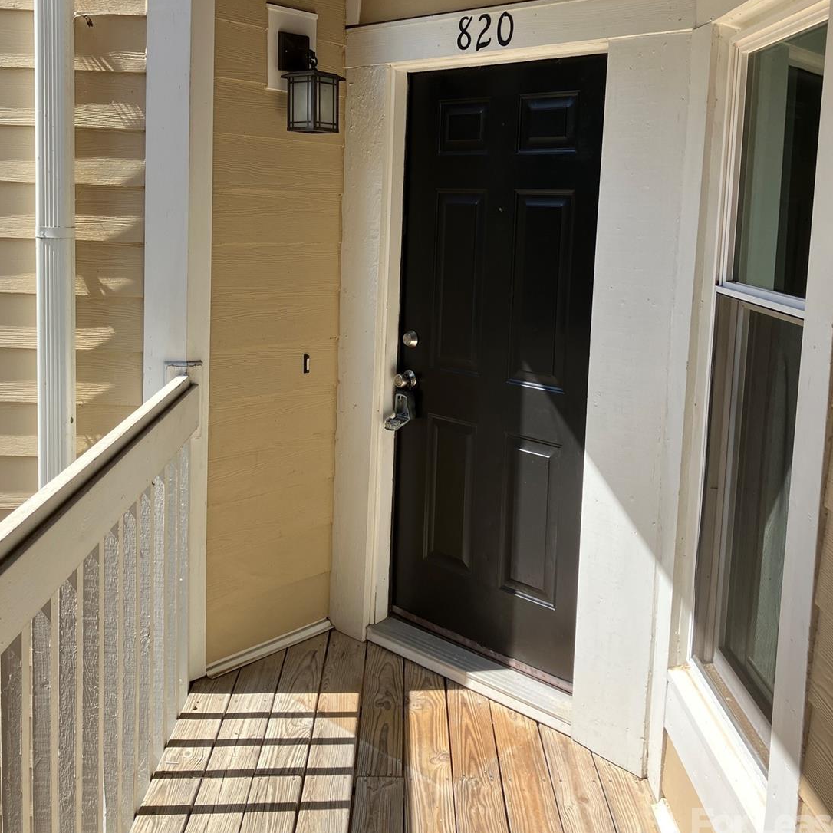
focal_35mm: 35
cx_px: 416
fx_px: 953
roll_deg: -2.8
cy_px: 304
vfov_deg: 46.7
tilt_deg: -3.6
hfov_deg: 47.2
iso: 32
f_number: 1.8
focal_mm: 3.99
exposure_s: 1/546
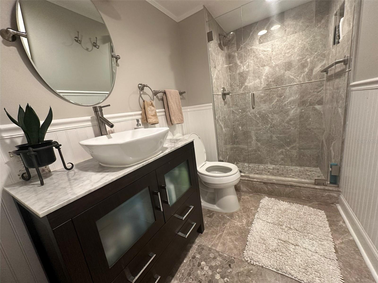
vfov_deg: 85.7
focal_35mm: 14
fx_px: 153
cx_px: 189
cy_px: 142
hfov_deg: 102.1
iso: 250
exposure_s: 1/120
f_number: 2.2
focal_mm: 2.22
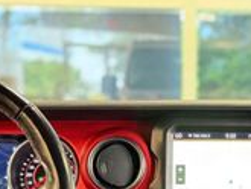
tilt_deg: -5.4
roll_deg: -0.7
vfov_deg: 15.8
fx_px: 675
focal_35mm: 93
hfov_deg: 20.8
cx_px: 210
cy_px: 142
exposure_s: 1/40
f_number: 1.78
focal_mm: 6.76
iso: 1000
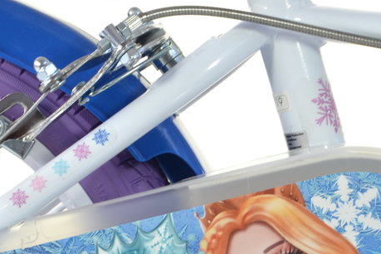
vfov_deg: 3.9
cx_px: 187
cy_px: 193
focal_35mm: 351
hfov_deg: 5.9
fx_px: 3714
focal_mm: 70
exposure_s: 1/60
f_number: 6.3
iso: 400
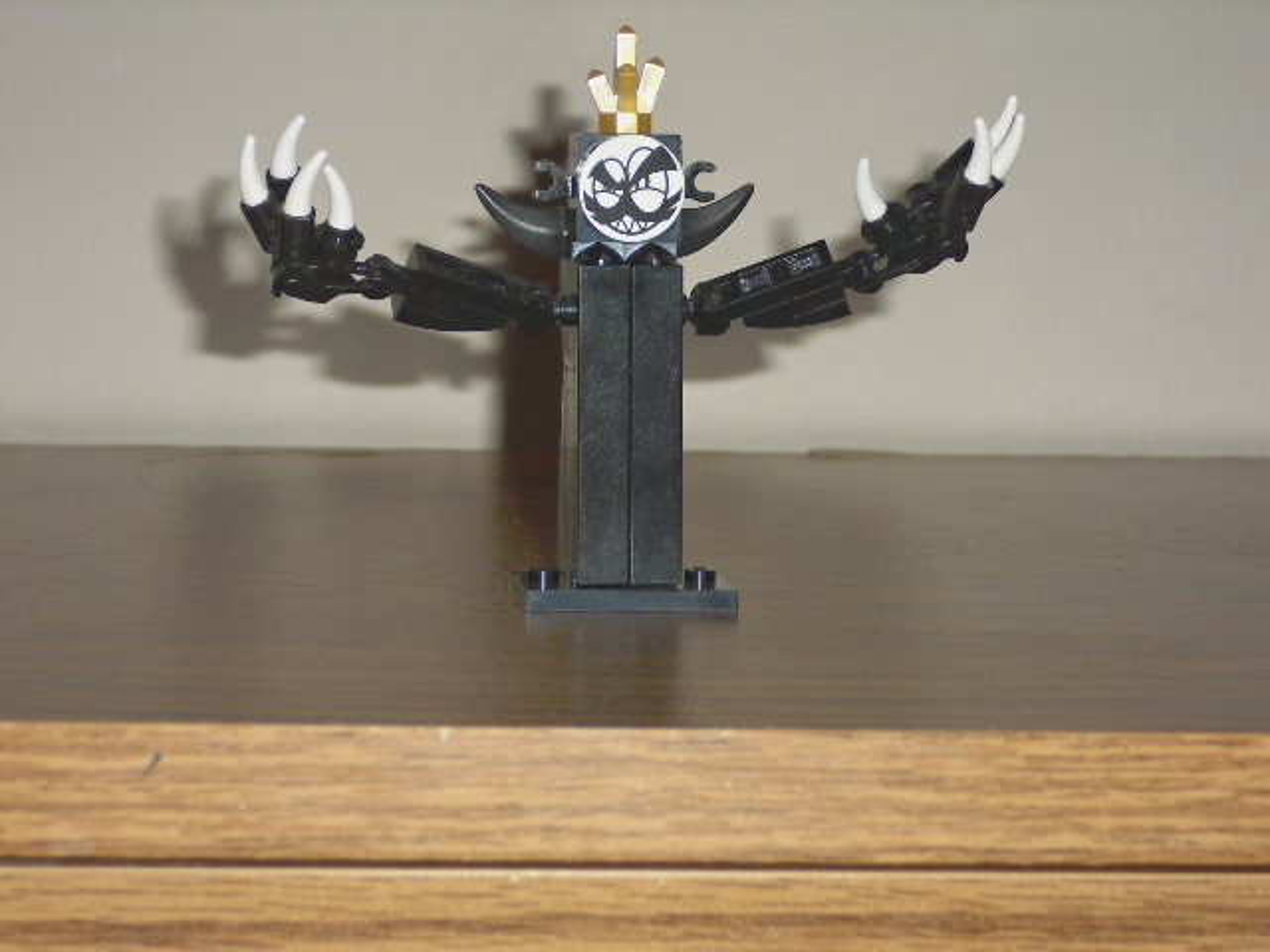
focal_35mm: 105
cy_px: 476
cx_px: 635
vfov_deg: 14.1
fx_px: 3852
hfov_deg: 18.7
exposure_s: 1/60
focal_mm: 18.9
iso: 200
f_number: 5.6
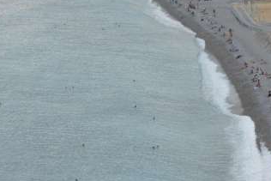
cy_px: 96
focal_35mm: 177
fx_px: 1333
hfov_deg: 11.5
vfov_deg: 7.8
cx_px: 239
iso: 400
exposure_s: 1/250
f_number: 8
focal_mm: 70
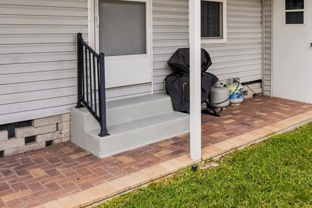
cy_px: 38
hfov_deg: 51.2
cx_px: 229
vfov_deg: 35.5
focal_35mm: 36
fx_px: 312
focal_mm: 16
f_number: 8
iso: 400
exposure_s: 1/640
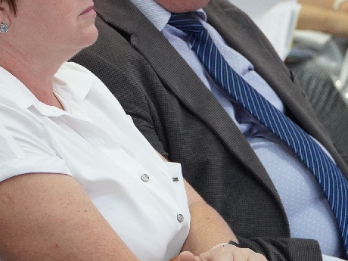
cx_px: 18
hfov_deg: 8.6
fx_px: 2305
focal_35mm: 229
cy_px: 44
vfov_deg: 6.5
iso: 4000
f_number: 4
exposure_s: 1/160
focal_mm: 61
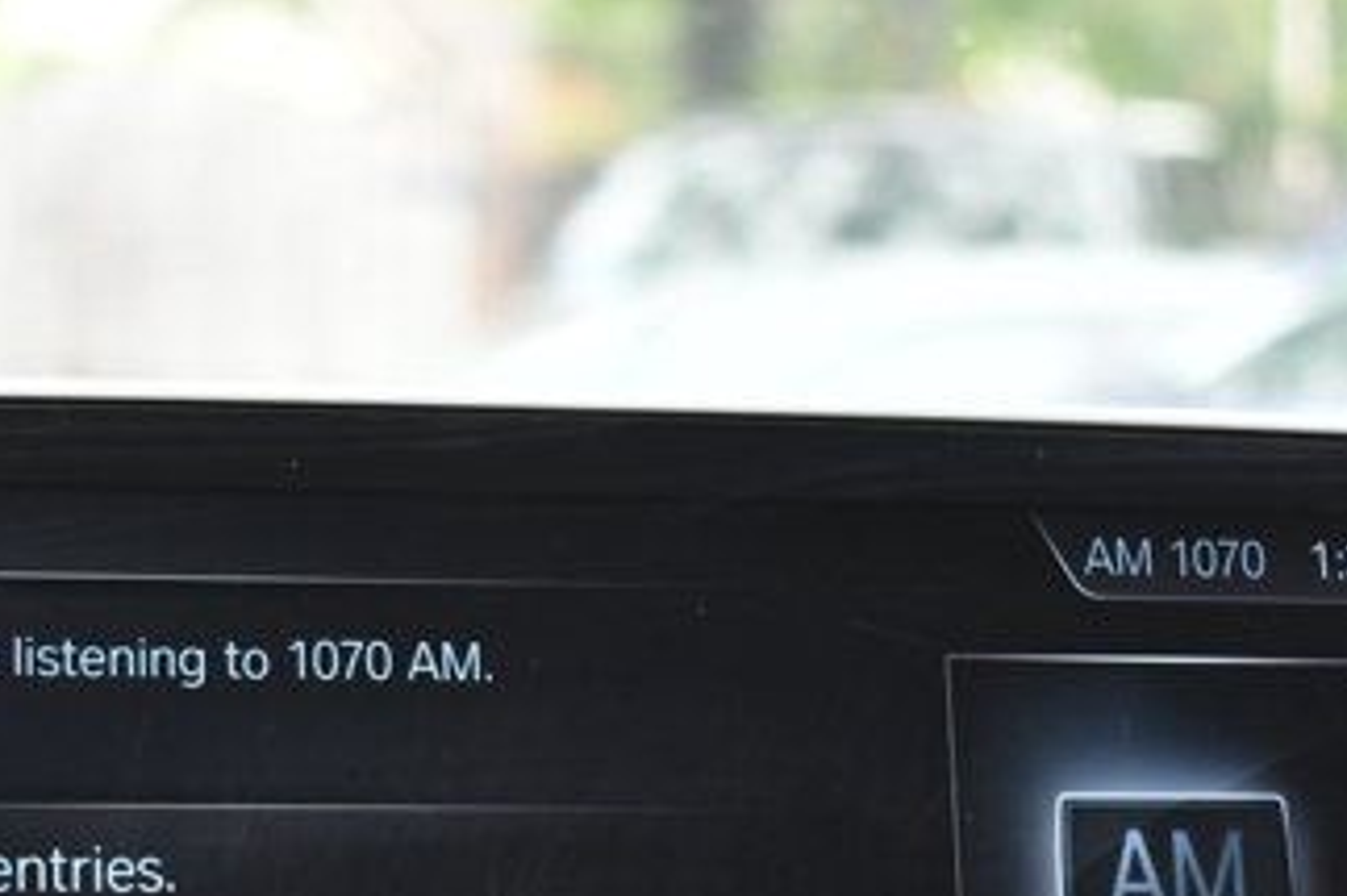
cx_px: 509
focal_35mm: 113
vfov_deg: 12.0
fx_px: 4226
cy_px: 881
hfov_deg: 18.1
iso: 800
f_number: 4.8
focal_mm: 38
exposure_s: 1/160
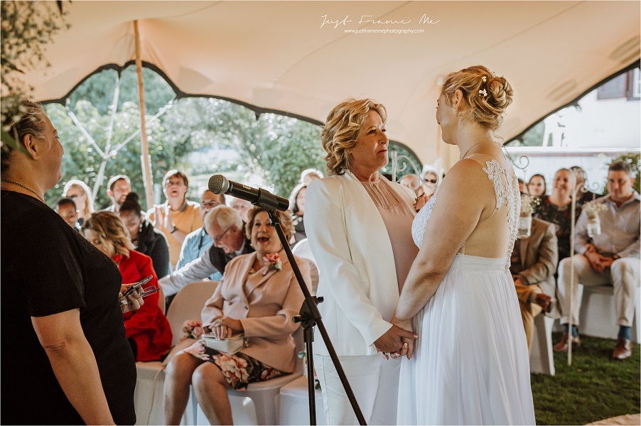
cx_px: 320
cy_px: 213
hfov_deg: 42.4
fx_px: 827
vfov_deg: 28.9
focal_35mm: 46
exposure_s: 1/500
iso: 1000
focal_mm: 31
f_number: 2.8
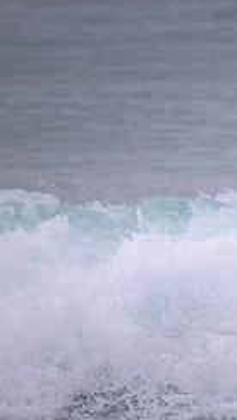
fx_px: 22109
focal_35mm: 1981
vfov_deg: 1.1
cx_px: 457
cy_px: 285
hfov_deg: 0.6
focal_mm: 800
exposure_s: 1/1250
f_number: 11
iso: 6400
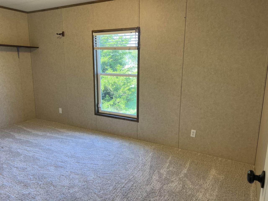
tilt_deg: -10.3
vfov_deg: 53.1
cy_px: 100
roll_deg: -0.6
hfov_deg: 67.3
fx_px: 201
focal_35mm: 26
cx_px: 134
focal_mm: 5.7
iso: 100
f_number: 1.5
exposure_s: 1/120
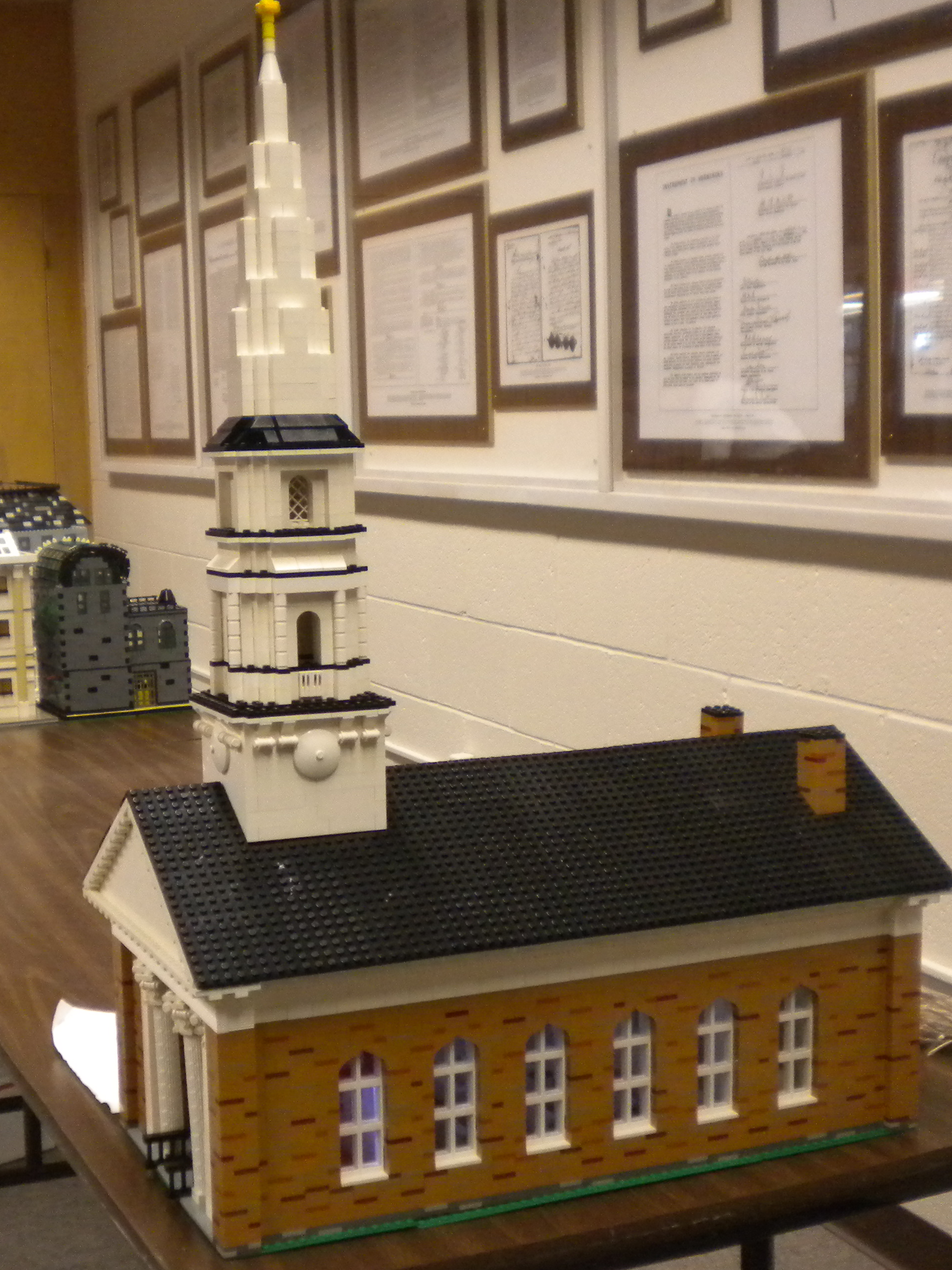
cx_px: 320
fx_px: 1834
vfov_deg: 38.2
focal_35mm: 50
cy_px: 665
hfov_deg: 28.9
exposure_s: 1/42.8
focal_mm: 6.3
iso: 400
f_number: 3.1
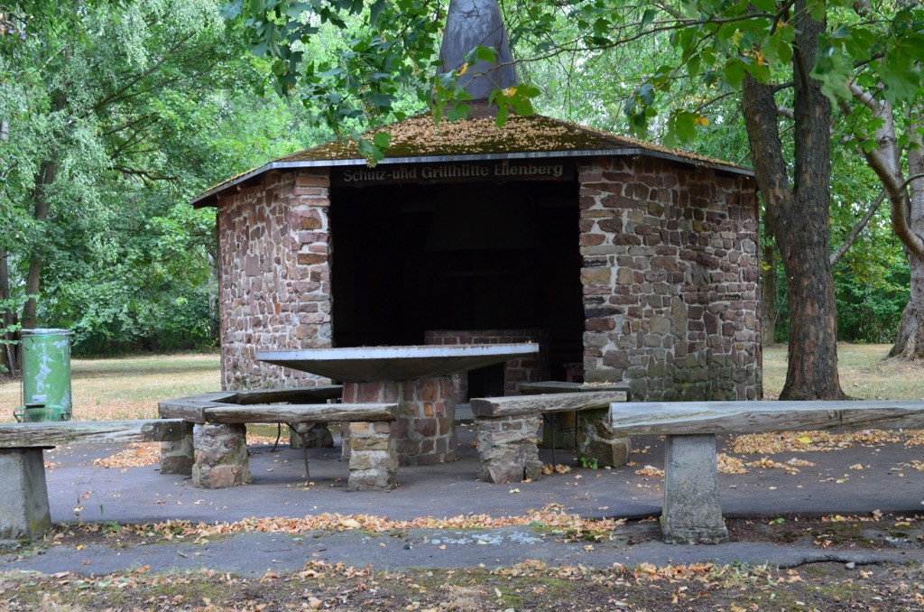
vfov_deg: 26.4
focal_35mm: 51
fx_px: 1306
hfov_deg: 39.0
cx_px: 462
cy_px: 306
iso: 400
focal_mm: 34
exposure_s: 1/50
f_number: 10
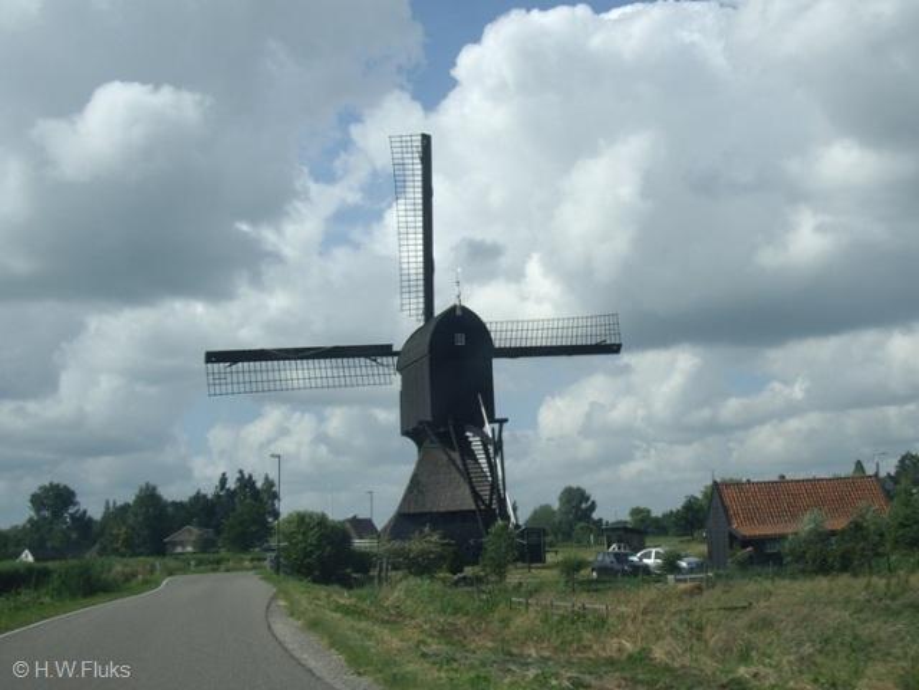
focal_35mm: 38
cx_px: 460
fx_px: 1009
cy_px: 345
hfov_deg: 49.0
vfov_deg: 37.7
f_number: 8
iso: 64
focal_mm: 7.9
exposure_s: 1/160
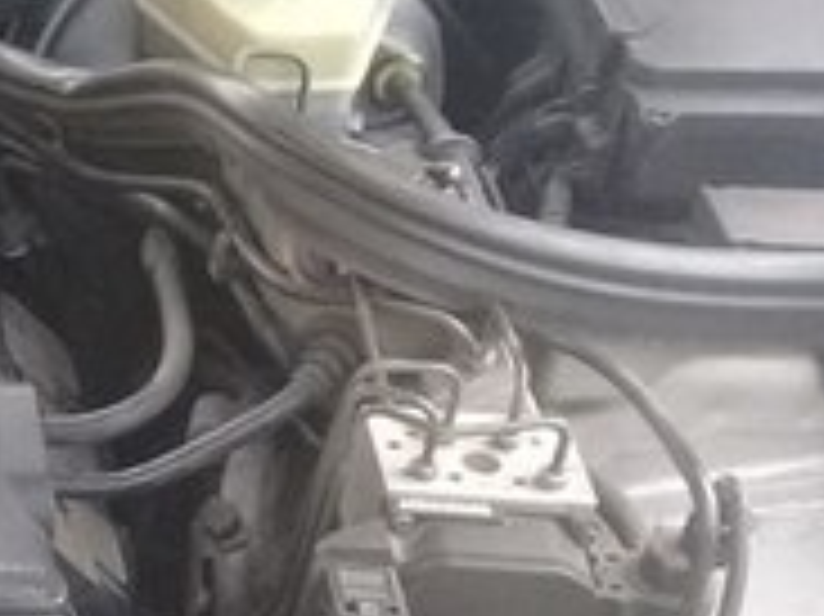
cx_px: -572
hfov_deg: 15.5
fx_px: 2664
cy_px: 524
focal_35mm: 112
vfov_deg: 13.1
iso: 125
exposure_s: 1/33
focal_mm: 3.3
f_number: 2.2
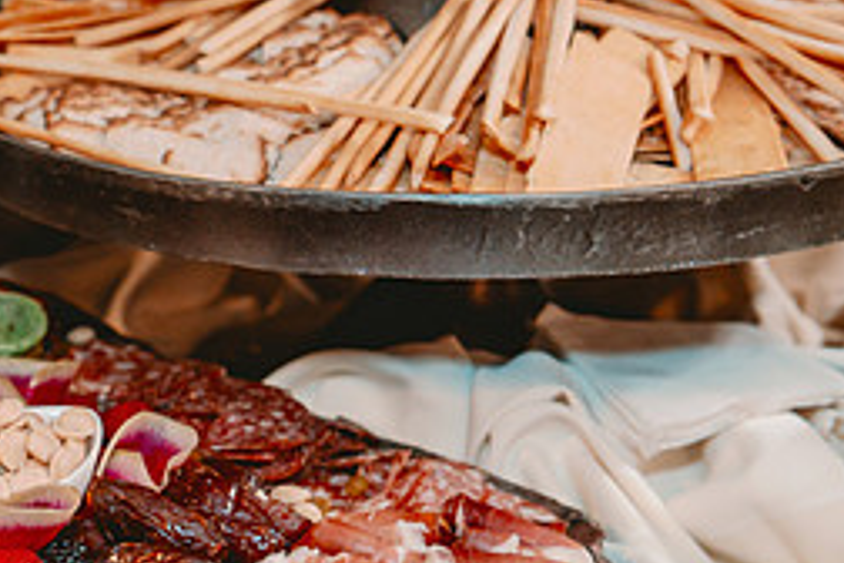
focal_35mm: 92
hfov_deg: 21.6
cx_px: 54
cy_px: 442
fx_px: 2157
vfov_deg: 14.8
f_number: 4
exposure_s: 1/60
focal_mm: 40
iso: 2000
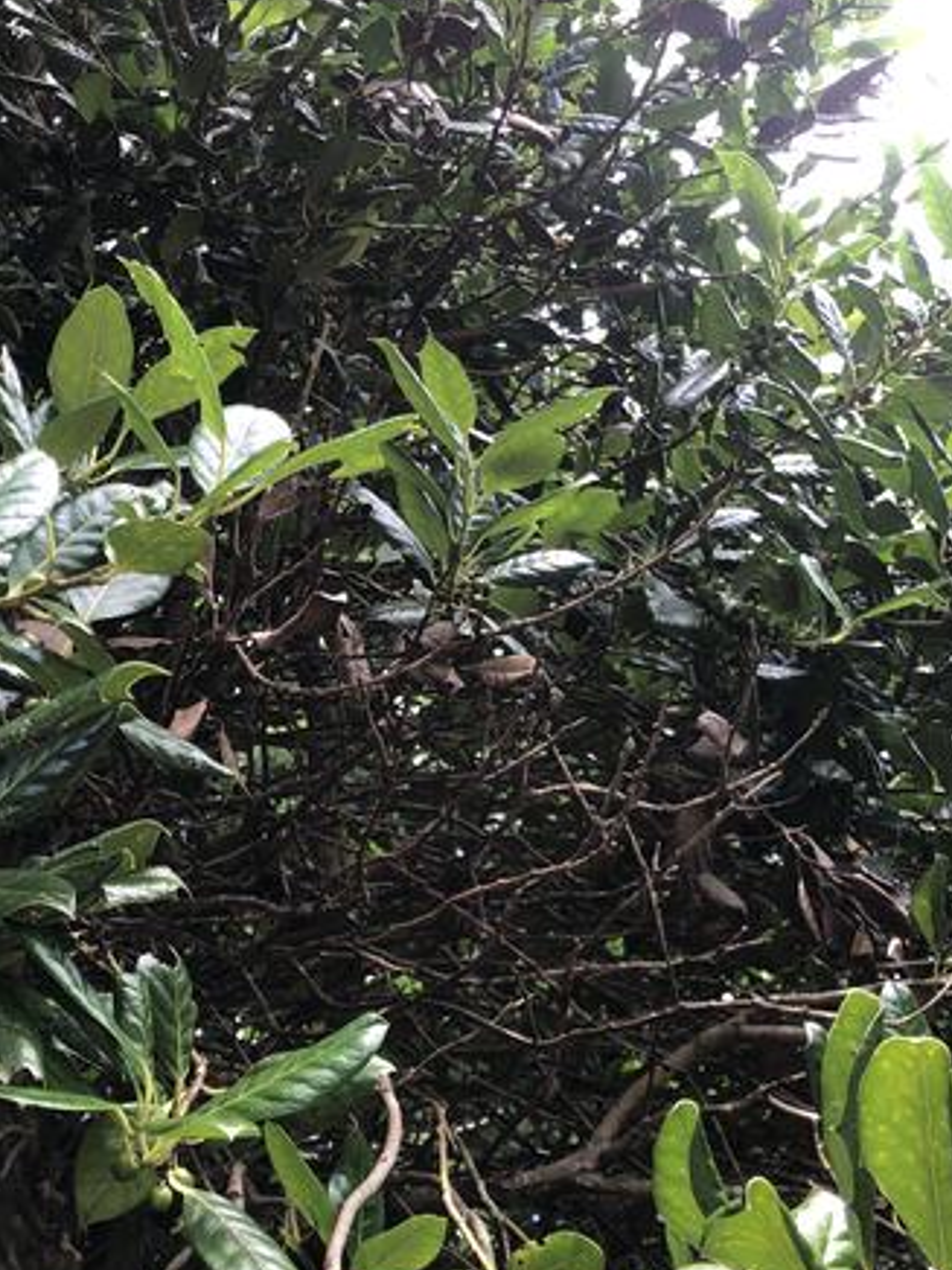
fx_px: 1650
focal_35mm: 45
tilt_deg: +38.5
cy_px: 696
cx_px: 339
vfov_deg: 42.0
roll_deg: +1.6
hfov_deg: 32.0
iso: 20
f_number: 1.8
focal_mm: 4
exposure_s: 1/140
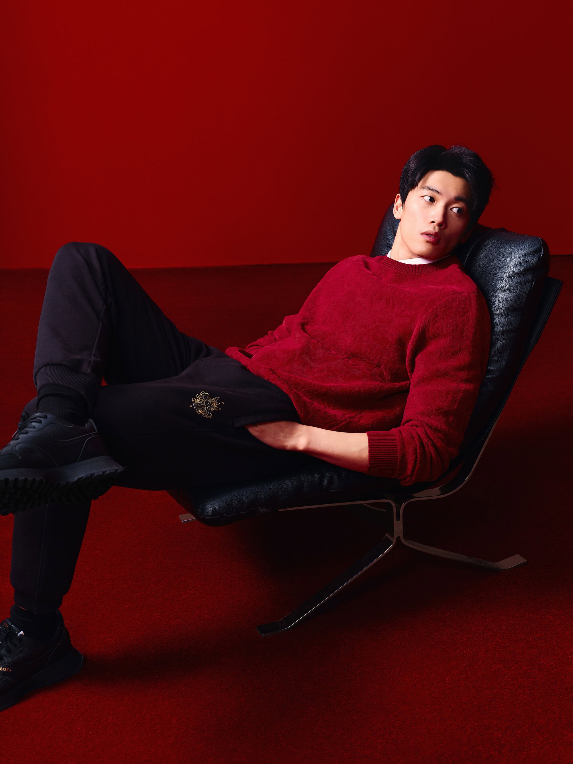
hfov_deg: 29.1
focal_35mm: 50
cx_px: 286
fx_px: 1103
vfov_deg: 38.2
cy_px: 382
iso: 1250
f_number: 7.1
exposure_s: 1/400
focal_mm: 63.7
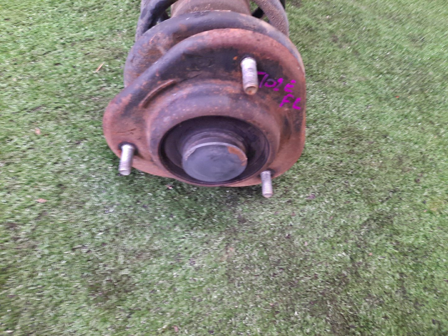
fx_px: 324
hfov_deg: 69.4
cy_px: 168
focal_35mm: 25
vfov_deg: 54.9
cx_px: 224
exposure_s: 1/25
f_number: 2
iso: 315
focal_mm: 4.6
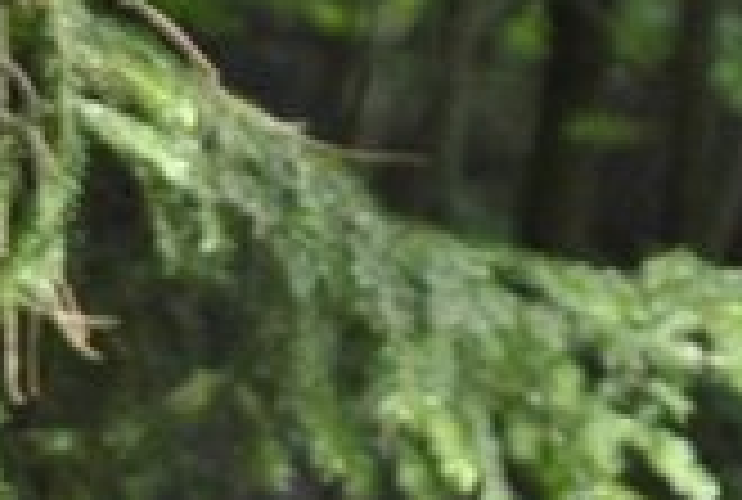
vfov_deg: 1.3
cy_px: 685
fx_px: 21328
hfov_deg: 2.0
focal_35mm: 1032
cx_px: 1156
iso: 800
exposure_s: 1/320
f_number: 5.3
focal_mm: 175
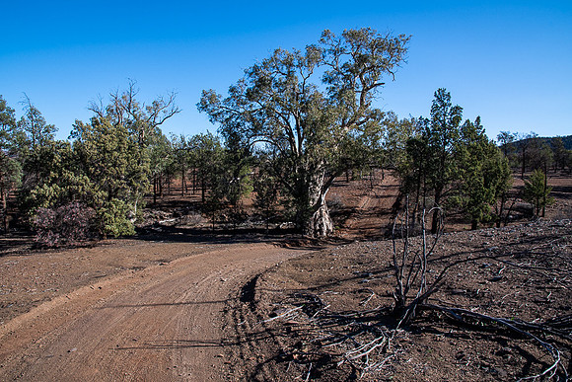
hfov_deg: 73.7
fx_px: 381
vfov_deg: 53.2
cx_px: 286
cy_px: 191
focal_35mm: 24
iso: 200
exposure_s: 1/200
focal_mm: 16
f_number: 11
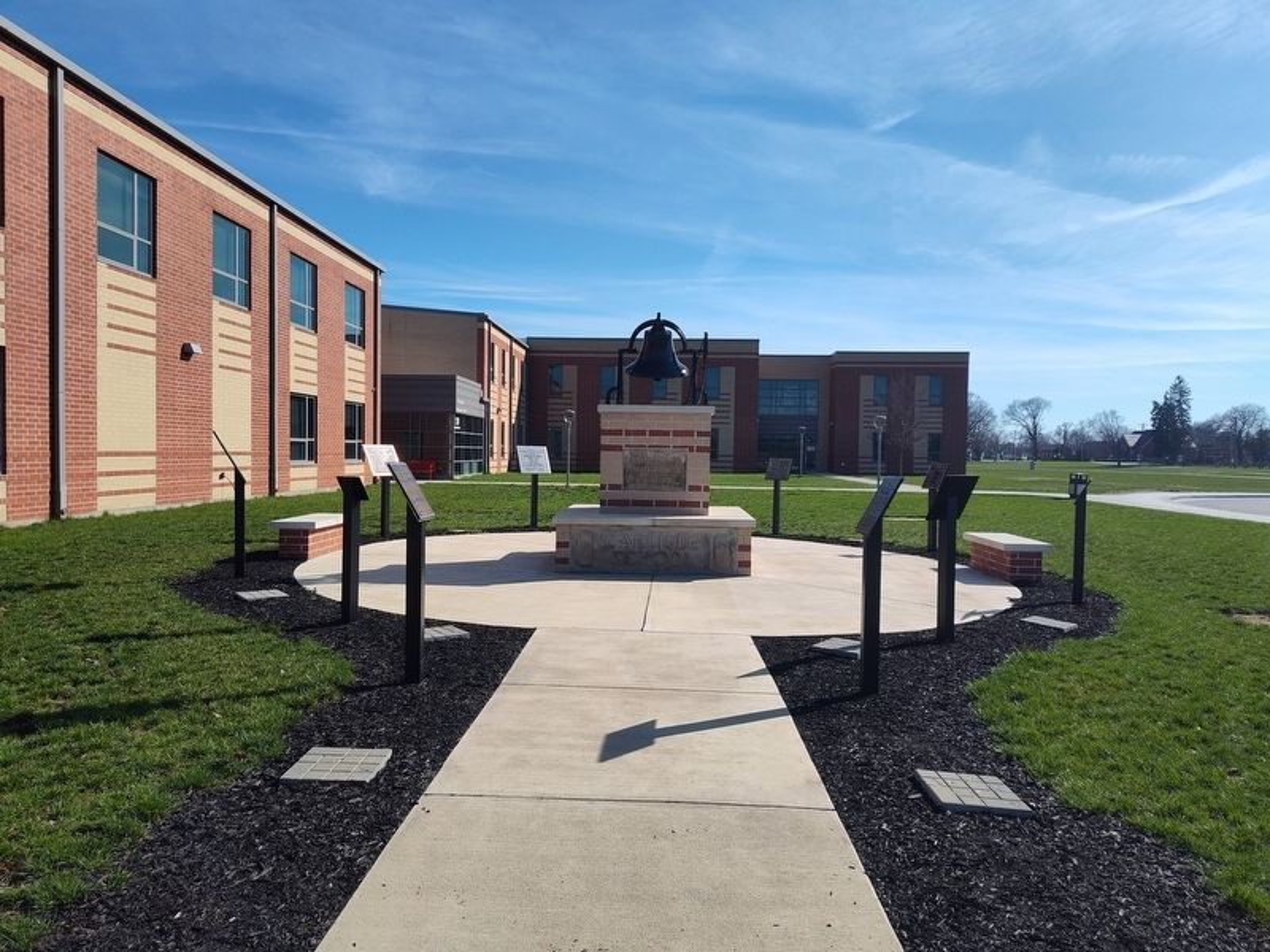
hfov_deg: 73.9
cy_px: 476
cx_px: 635
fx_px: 844
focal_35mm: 23
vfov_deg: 58.9
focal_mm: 5.56
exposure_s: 1/1997
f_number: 1.8
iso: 100
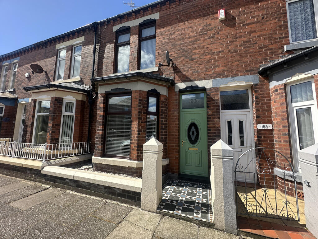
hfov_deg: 102.1
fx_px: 129
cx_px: 159
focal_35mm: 14
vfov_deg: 85.7
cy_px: 120
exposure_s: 1/678
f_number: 2.2
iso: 40
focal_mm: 2.22
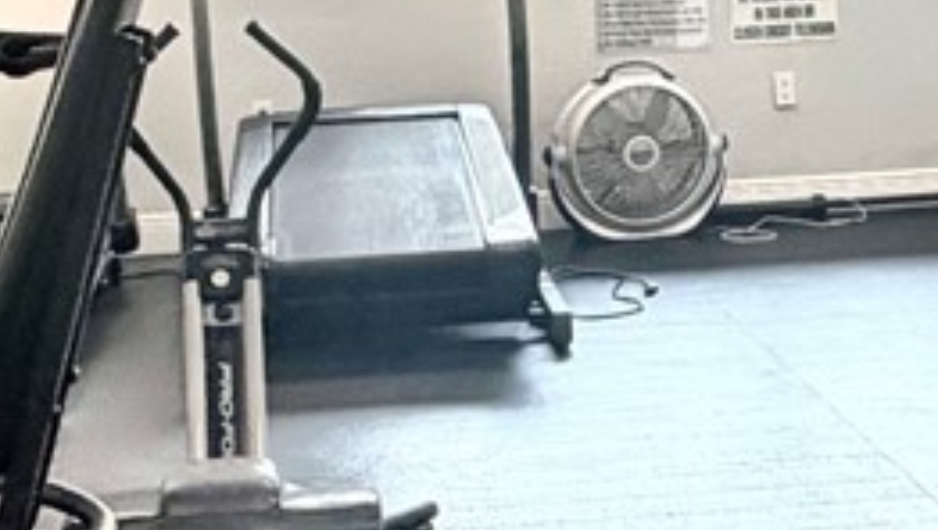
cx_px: 630
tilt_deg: -8.4
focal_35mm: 93
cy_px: 251
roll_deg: +2.9
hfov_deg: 22.8
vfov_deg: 13.1
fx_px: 2315
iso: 200
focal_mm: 2.22
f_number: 2.2
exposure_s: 1/60
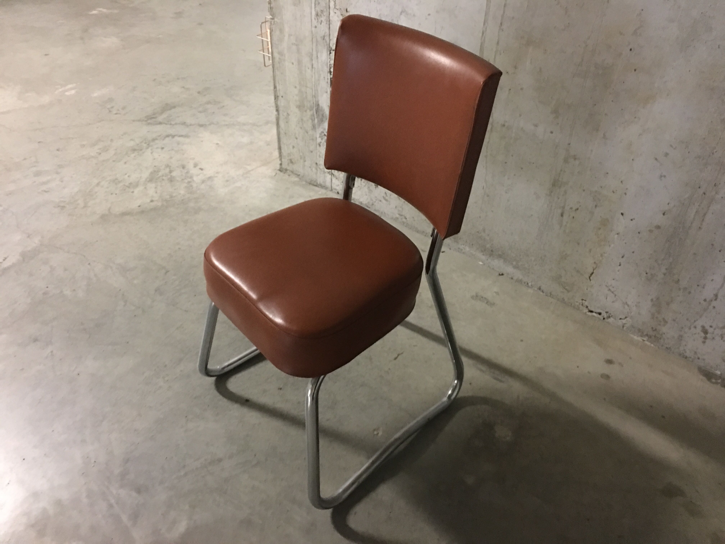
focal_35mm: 29
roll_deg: -3.1
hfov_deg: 61.7
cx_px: 362
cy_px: 272
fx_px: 607
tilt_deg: -38.1
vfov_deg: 48.2
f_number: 2.2
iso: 125
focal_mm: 4.15
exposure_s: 1/4
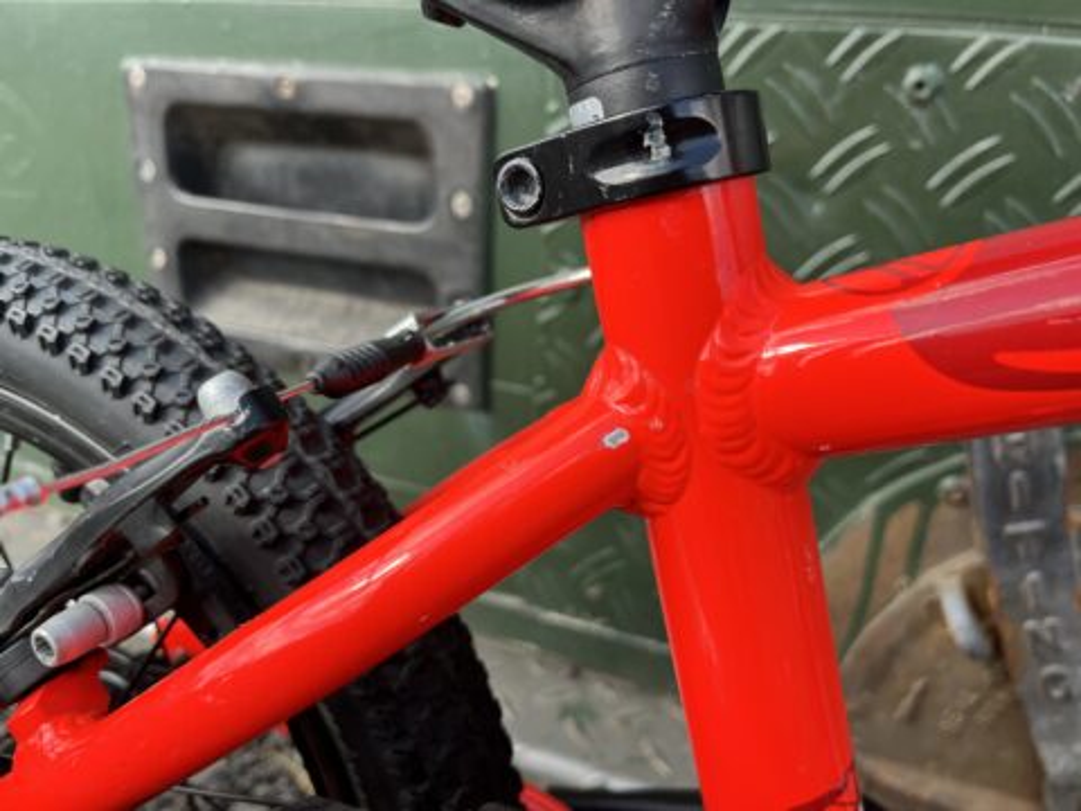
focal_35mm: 26
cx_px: 540
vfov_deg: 53.1
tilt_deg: -22.6
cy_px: 406
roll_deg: -1.8
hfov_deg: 67.3
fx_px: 812
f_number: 1.6
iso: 50
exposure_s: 1/445
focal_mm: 5.1
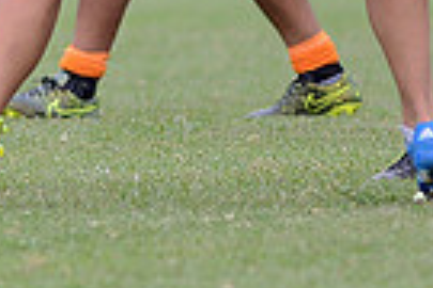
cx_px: -16
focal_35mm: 1291
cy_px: -248
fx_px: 15527
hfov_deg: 1.6
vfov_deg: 1.1
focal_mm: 300
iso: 200
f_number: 2.8
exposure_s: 1/1000
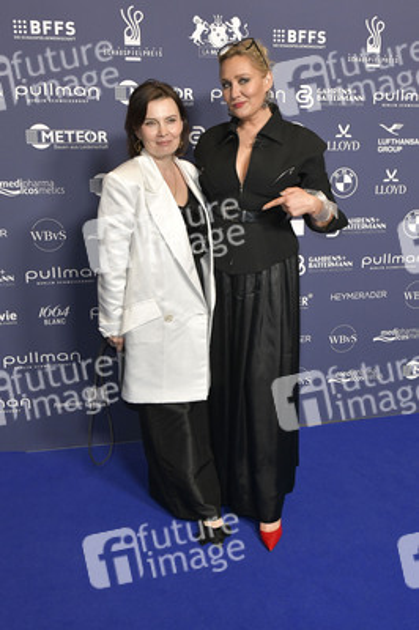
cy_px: 315
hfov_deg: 44.9
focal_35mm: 29
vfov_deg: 63.7
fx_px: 507
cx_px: 210
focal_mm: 29
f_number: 6.3
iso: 2000
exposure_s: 1/250
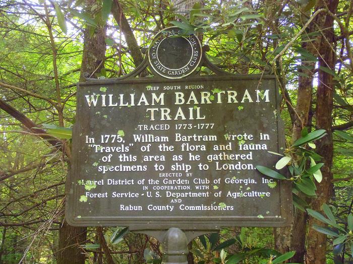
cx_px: 176
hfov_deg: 43.9
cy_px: 132
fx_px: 438
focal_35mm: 43
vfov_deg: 33.6
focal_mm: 7.73
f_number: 4.8
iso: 400
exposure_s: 1/40
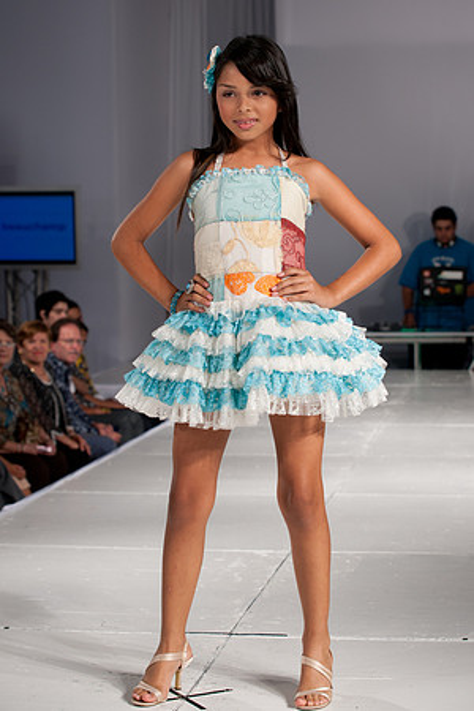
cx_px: 237
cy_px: 356
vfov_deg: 28.8
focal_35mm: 70
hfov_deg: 19.5
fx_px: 1382
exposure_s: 1/125
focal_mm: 70
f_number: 5
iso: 200
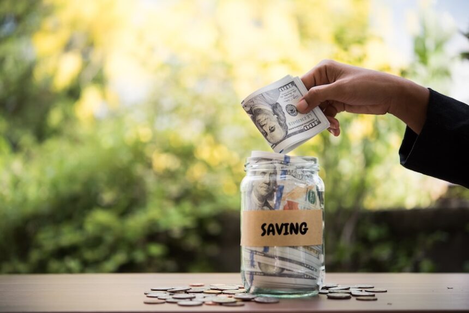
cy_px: 156
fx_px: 782
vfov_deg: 22.6
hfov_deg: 33.4
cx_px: 234
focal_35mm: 60
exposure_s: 1/500
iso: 160
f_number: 2.8
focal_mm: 60
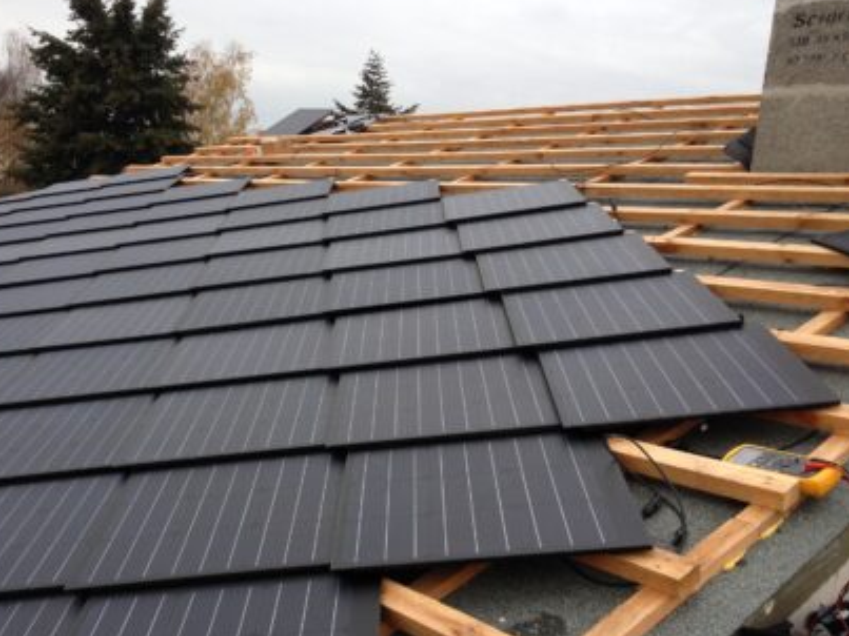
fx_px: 1103
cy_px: 375
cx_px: 312
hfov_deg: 41.7
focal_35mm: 45
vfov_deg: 32.1
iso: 64
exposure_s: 1/60
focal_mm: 4.28
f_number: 2.4
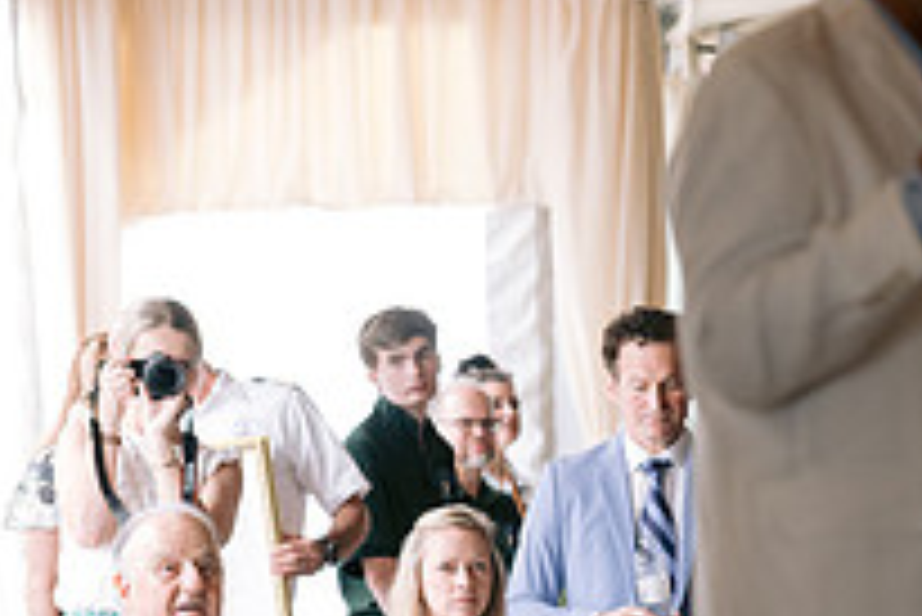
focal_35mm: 240
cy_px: 416
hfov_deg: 8.6
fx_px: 6151
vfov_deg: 5.7
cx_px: 531
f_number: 2.8
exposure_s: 1/200
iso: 800
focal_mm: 85
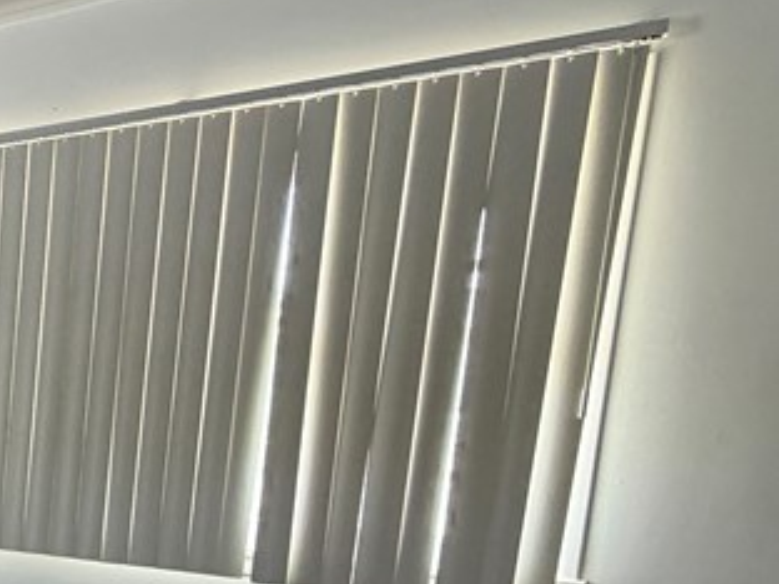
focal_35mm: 46
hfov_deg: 26.4
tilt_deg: -9.0
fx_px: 1035
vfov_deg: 30.2
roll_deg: +0.3
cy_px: 524
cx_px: -449
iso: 320
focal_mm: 2.22
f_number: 2.2
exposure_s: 1/114
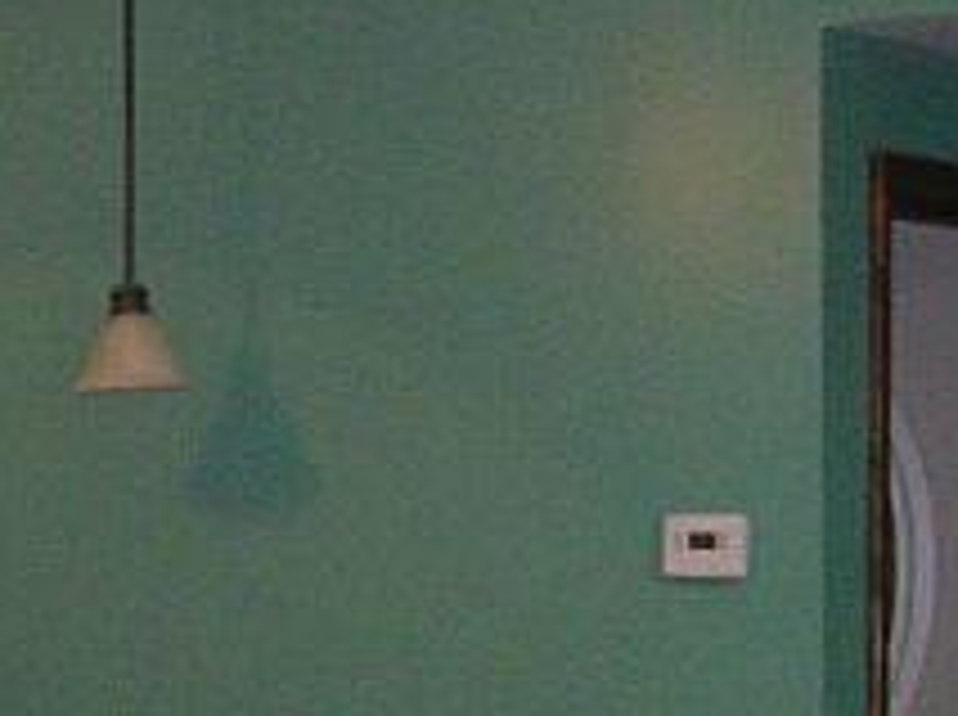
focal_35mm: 183
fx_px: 5056
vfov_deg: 8.0
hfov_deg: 10.2
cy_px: 968
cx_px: -729
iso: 165
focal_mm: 5.8
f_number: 2.8
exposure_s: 1/60.1
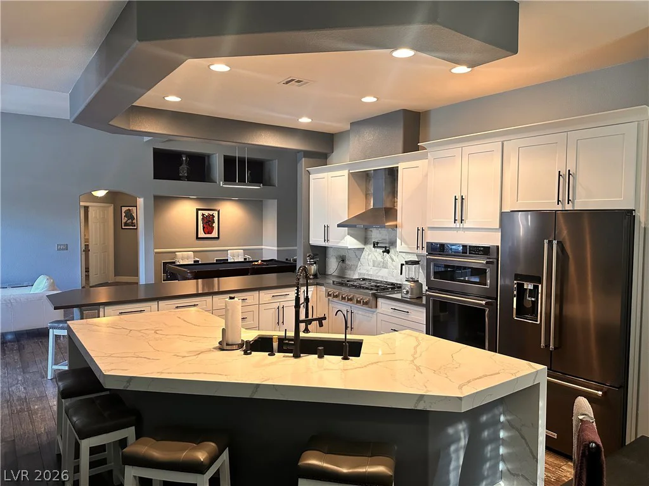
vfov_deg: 56.8
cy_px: 243
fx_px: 450
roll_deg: -0.4
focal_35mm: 24
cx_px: 324
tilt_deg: -2.2
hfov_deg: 71.6
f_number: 1.78
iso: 250
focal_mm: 6.86
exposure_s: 1/60
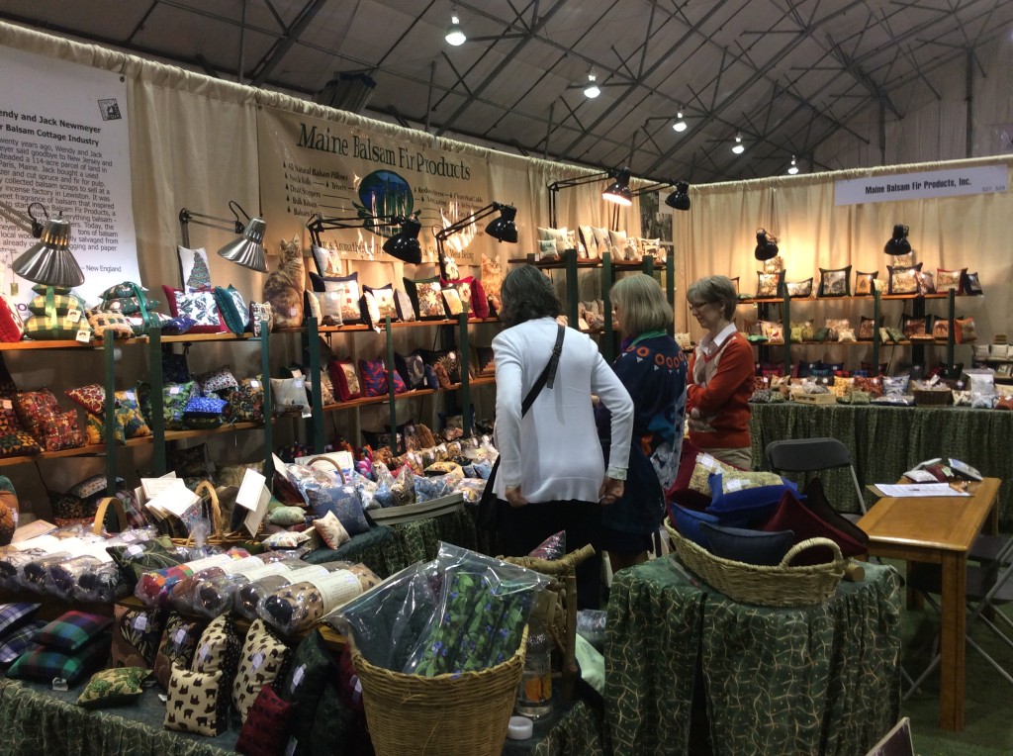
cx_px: 506
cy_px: 378
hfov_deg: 55.4
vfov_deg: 42.8
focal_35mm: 33
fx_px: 964
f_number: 2.4
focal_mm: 3.3
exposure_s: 1/24
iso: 50
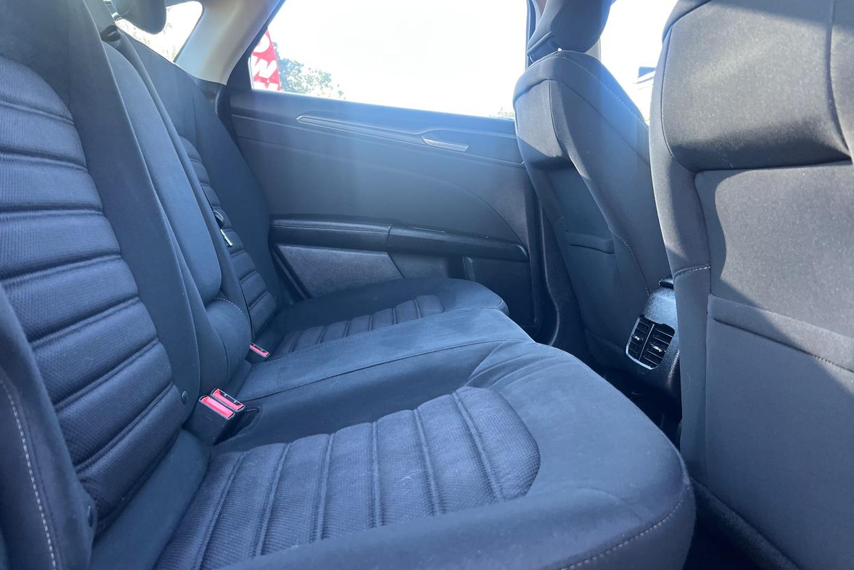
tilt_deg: -6.7
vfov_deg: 46.4
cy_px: 261
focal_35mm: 28
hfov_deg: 65.5
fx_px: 664
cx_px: 428
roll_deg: -1.8
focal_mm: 5.7
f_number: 1.5
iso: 125
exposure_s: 1/112
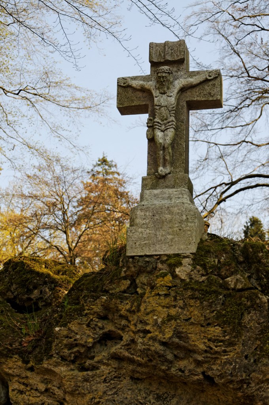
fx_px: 978
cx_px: 134
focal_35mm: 87
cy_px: 202
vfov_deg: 23.4
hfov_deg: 15.7
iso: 200
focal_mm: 58
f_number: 5
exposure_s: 1/400
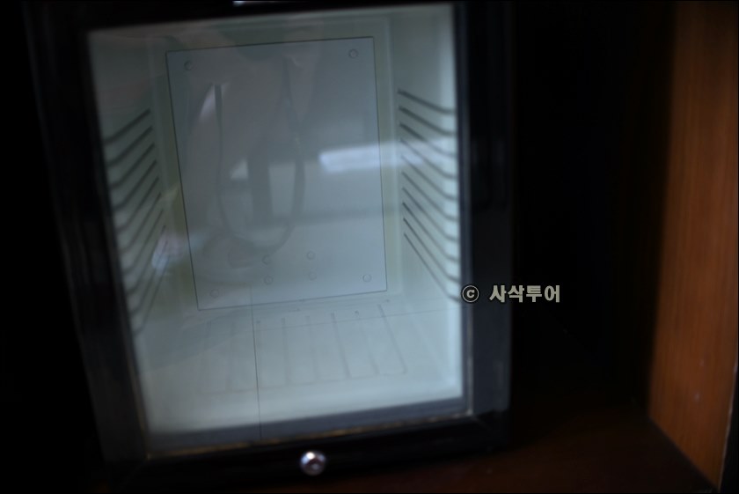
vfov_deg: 37.9
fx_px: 719
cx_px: 370
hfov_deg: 54.4
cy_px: 247
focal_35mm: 35
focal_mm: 35
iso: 125
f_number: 1.8
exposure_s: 1/13
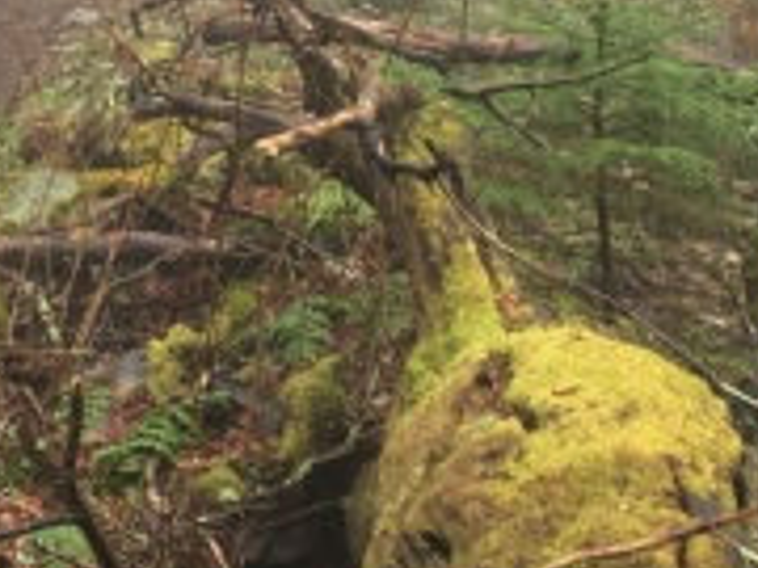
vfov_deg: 11.3
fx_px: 2825
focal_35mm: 129
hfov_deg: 15.1
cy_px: -126
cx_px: 109
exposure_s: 1/30
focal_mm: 4.15
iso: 32
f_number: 2.2
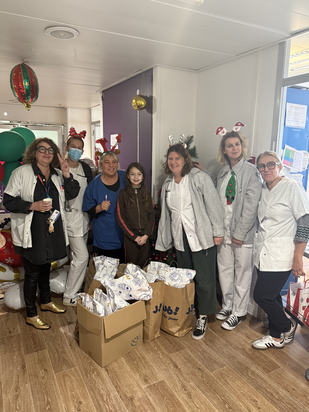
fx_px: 298
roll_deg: -1.0
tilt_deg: -9.1
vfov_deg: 69.4
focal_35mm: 25
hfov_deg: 54.9
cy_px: 199
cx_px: 150
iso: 500
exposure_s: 1/50
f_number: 1.78
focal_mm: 6.76
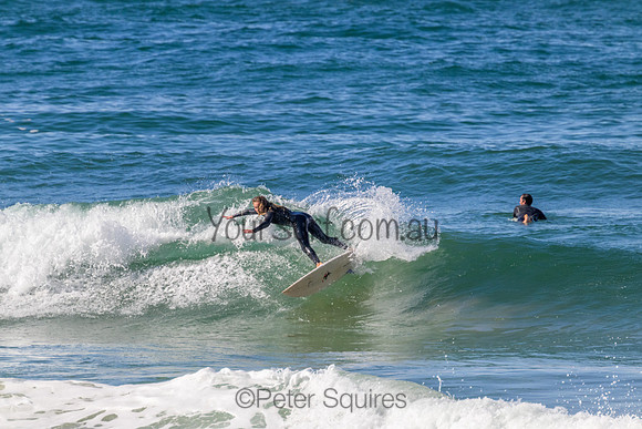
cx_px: 321
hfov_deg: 2.6
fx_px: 14269
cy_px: 214
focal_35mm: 800
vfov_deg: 1.7
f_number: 11
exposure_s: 1/2000
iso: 1600
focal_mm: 800
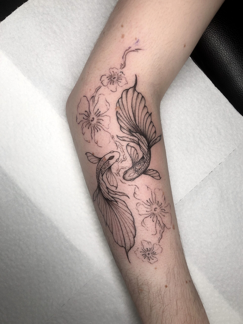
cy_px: 162
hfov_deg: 49.7
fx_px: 262
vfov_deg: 63.4
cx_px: 122
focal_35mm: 28
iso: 20
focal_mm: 4
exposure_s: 1/129
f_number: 1.8
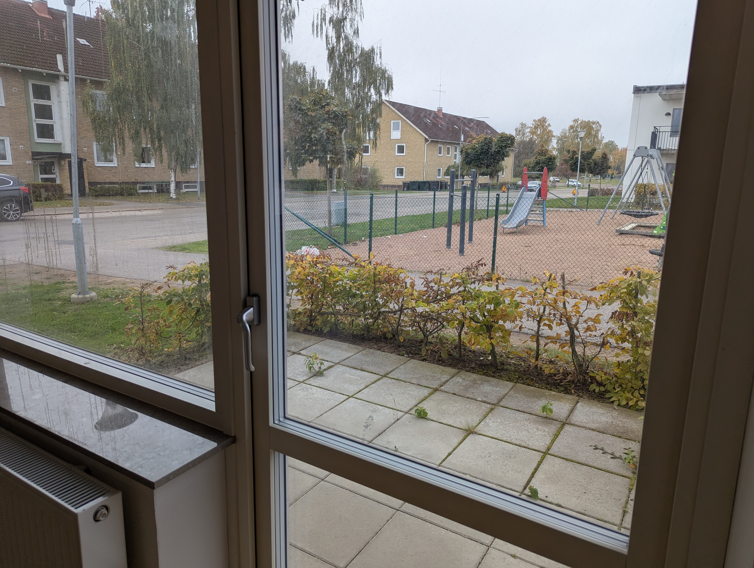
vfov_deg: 56.9
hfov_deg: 71.5
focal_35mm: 24
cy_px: 284
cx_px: 377
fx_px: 524
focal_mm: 6.81
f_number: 1.85
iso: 47
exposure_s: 1/285
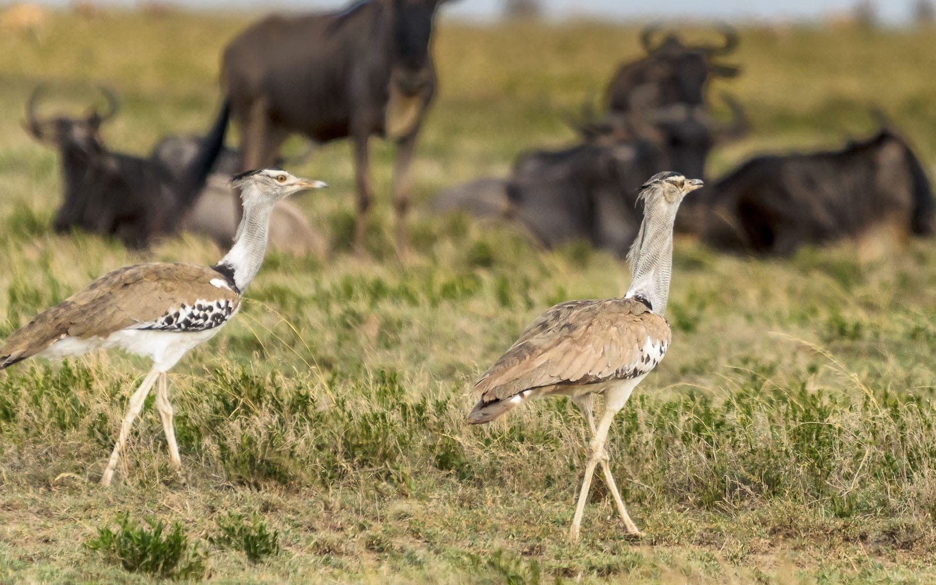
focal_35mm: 909
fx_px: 23191
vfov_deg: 1.4
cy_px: 242
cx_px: 645
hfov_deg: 2.3
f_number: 5.6
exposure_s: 1/1600
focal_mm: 400
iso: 640
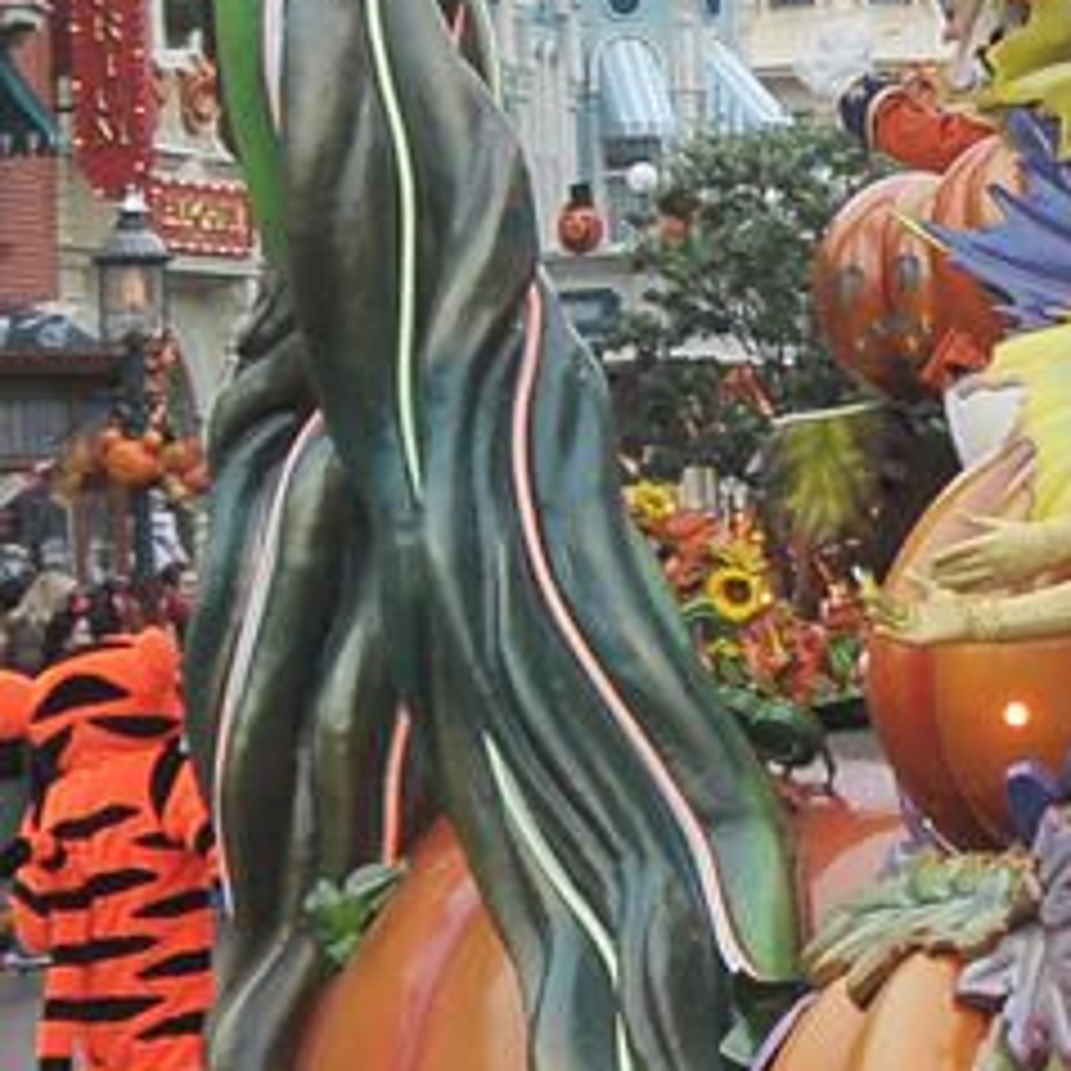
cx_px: 2268
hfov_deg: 9.9
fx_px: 5671
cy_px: 212
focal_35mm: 162
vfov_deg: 10.8
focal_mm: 18
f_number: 7.1
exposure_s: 1/200
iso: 200
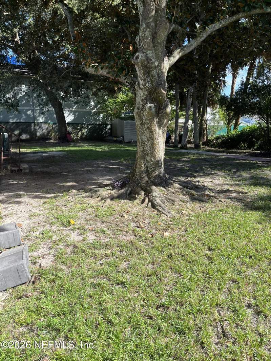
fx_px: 271
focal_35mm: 26
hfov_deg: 53.1
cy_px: 180
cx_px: 136
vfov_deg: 67.3
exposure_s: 1/1056
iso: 50
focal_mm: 5.1
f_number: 1.6
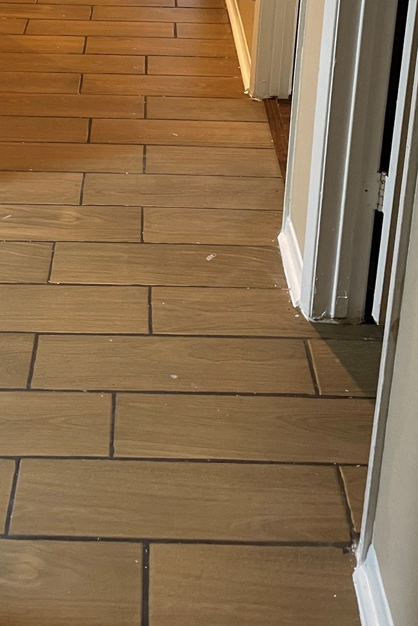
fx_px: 993
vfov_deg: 32.2
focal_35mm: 57
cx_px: 166
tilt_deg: -16.6
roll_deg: -0.9
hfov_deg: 23.7
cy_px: -6
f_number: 1.6
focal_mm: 4.2
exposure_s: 1/60
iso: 250
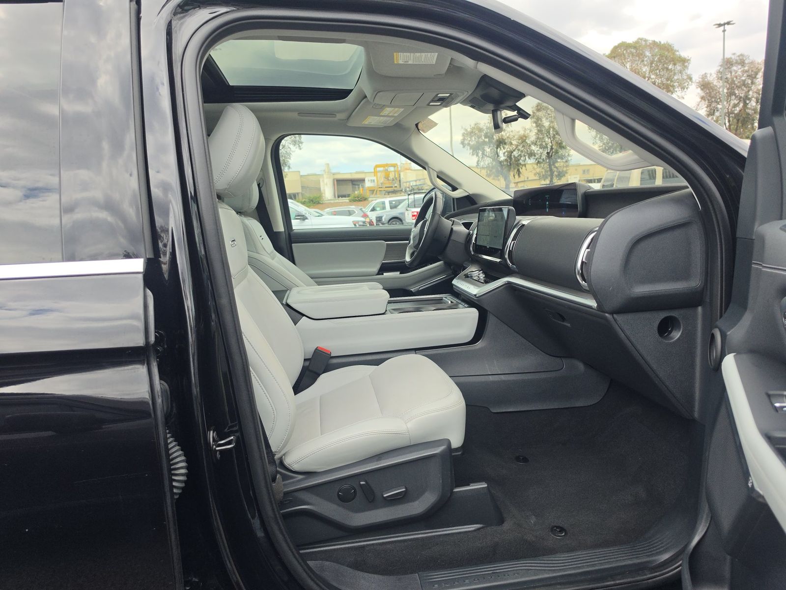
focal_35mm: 23
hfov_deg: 73.9
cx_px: 393
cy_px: 295
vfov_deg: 58.9
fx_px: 522
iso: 63
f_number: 1.4
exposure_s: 1/2198
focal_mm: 6.5
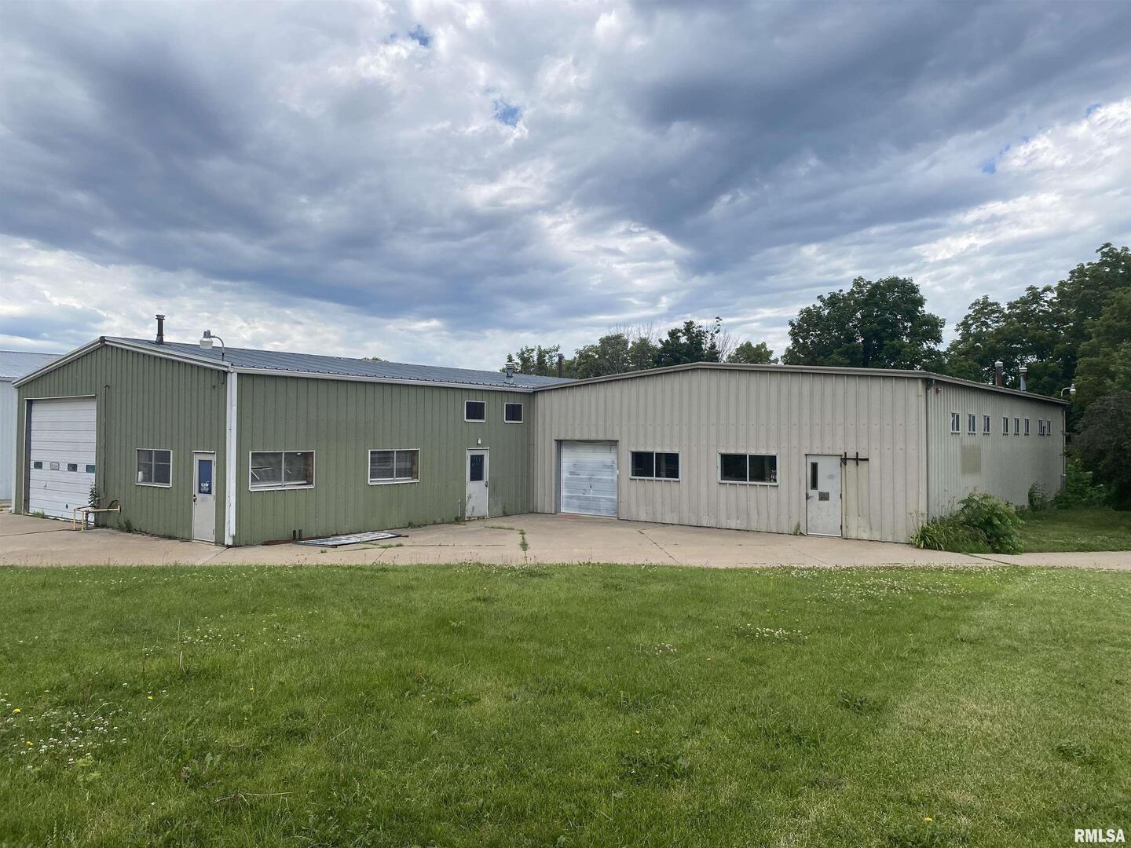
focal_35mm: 26
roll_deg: +0.0
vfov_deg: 53.1
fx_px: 849
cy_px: 424
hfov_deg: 67.3
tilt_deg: +1.2
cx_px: 566
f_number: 1.8
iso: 32
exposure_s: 1/2817
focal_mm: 4.25
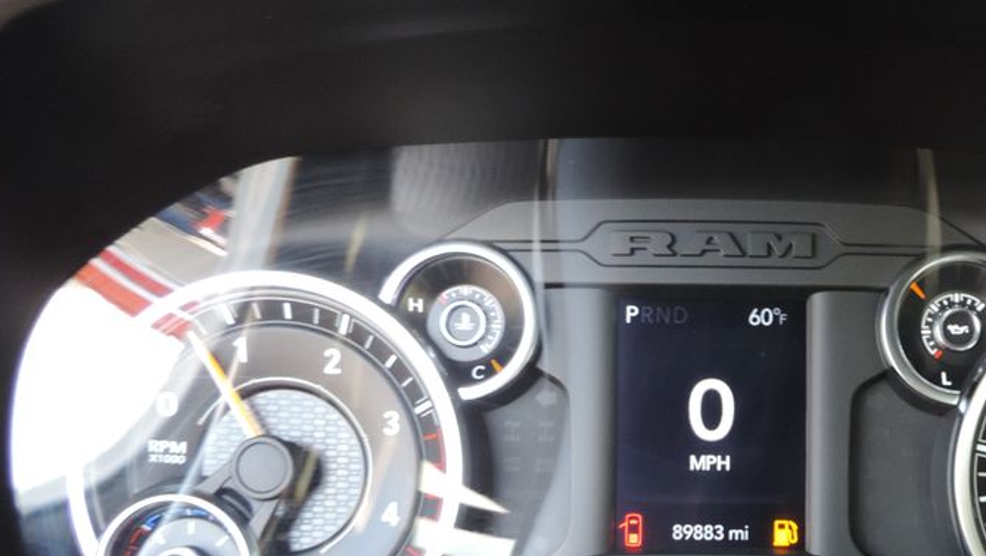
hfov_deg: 39.9
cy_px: 493
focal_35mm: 50
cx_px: 766
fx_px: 1308
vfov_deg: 23.4
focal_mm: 4.3
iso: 220
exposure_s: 1/30
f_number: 3
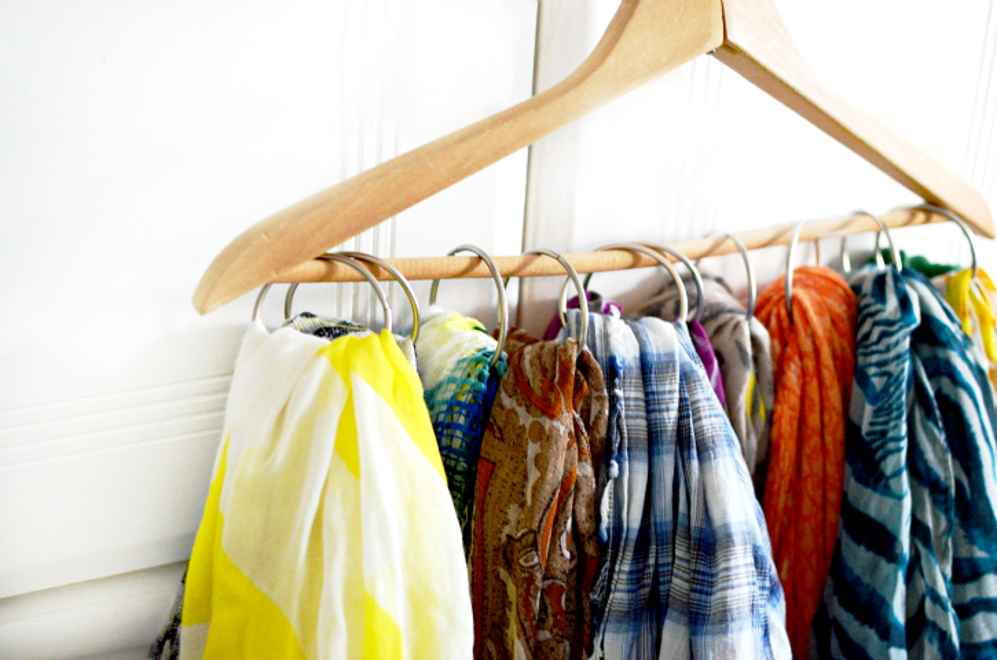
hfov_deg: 37.9
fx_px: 1451
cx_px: 498
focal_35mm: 52
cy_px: 330
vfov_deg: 25.6
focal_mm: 35
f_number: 2.5
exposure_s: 1/50
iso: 1600
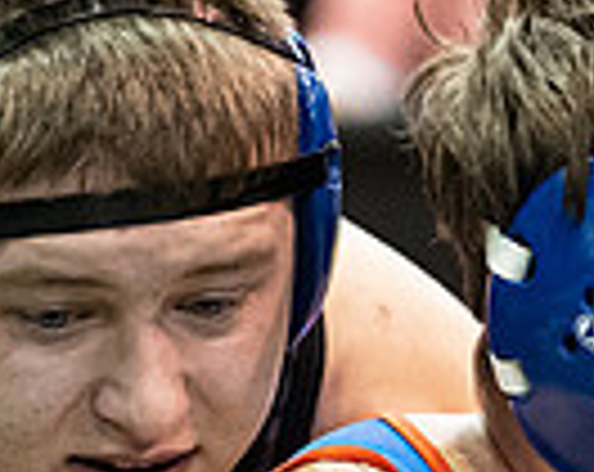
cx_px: 302
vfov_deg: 2.3
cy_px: 240
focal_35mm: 682
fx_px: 11963
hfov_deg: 2.8
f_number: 4
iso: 12800
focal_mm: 165
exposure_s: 1/500
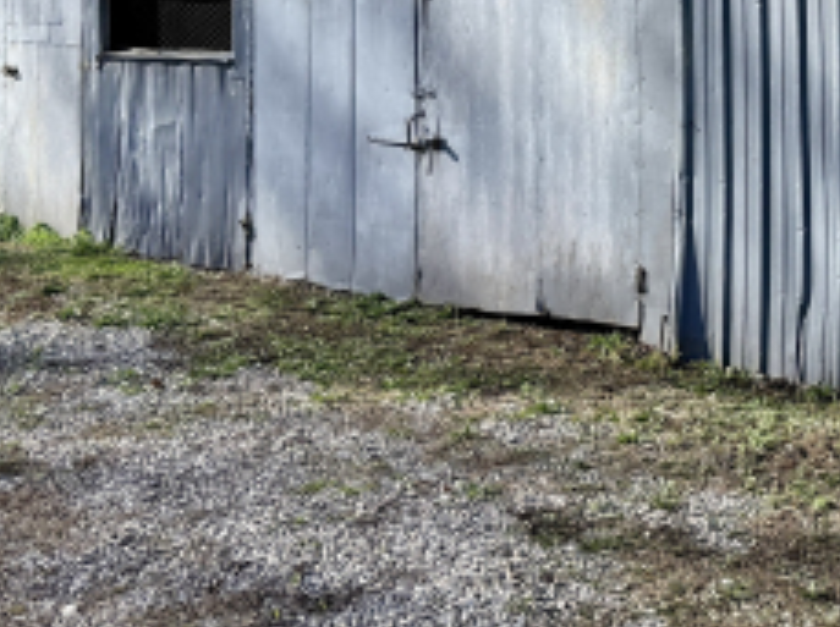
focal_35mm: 70
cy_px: -62
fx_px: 1696
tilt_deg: +2.5
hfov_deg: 26.3
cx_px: 849
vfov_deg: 20.0
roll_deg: +1.0
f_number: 1.78
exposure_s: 1/2703
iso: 80
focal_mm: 6.76
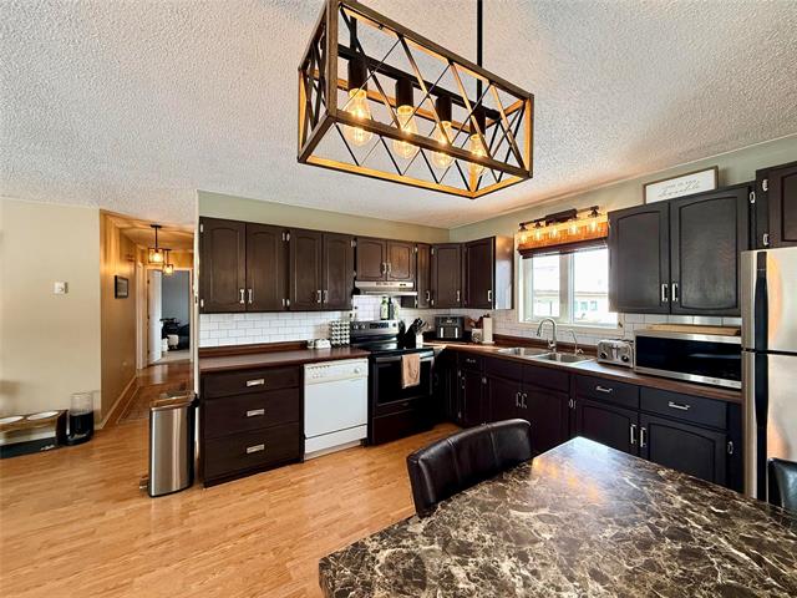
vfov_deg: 85.7
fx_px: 322
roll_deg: +0.2
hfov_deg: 102.1
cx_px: 398
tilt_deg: +0.7
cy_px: 299
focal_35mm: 14
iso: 160
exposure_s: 1/120
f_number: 2.2
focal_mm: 2.22
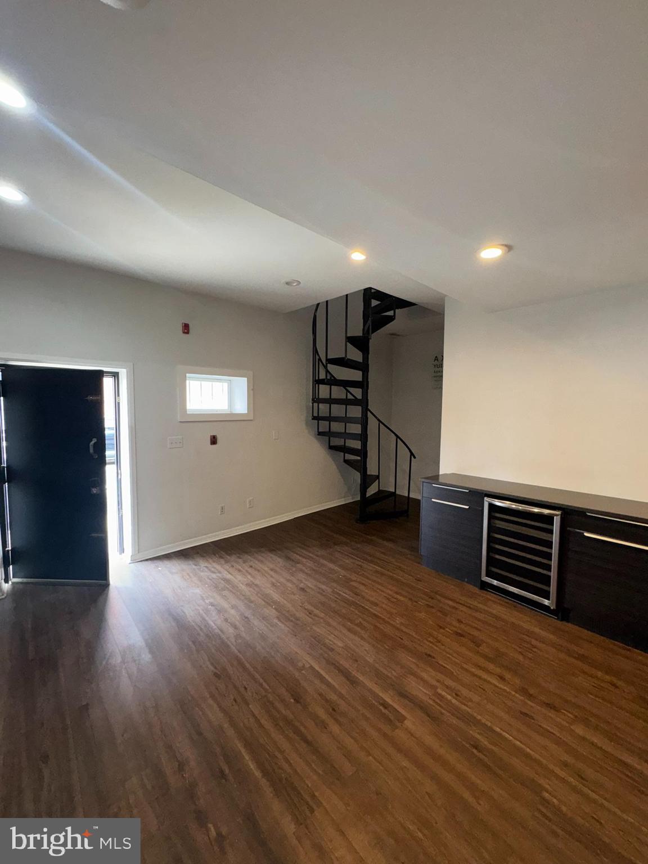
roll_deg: -0.2
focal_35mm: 14
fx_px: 349
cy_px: 432
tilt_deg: -4.9
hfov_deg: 85.7
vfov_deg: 102.1
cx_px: 324
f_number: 2.2
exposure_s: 1/60
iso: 160
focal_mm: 2.22
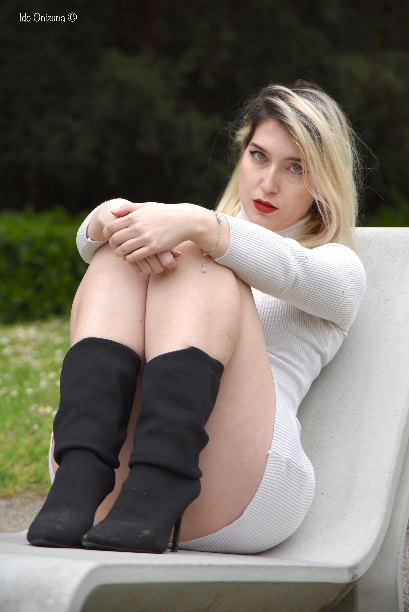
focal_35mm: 120
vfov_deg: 17.1
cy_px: 306
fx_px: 2043
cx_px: 204
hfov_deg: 11.4
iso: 800
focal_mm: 120
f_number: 7.1
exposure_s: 1/640
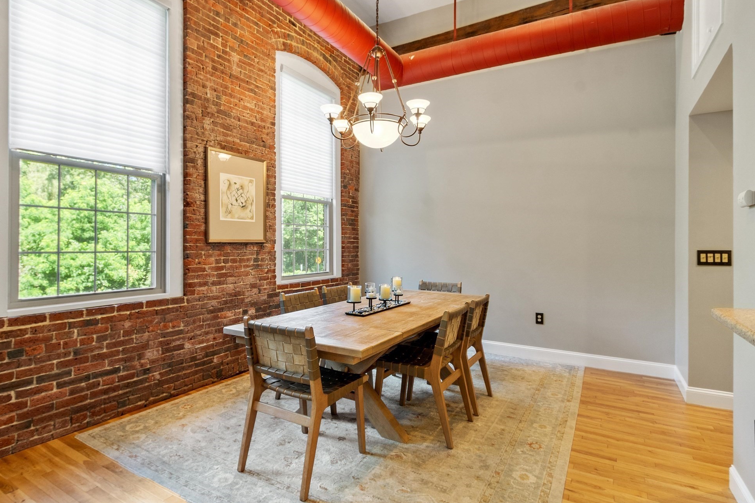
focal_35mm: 19
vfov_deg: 64.5
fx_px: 398
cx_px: 363
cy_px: 251
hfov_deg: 86.9
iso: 320
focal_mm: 12
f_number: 8
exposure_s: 1
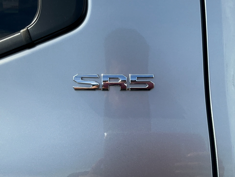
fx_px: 204
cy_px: 88
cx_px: 118
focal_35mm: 30
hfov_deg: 60.0
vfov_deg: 46.8
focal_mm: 3
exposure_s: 1/1250
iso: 25
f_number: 1.8
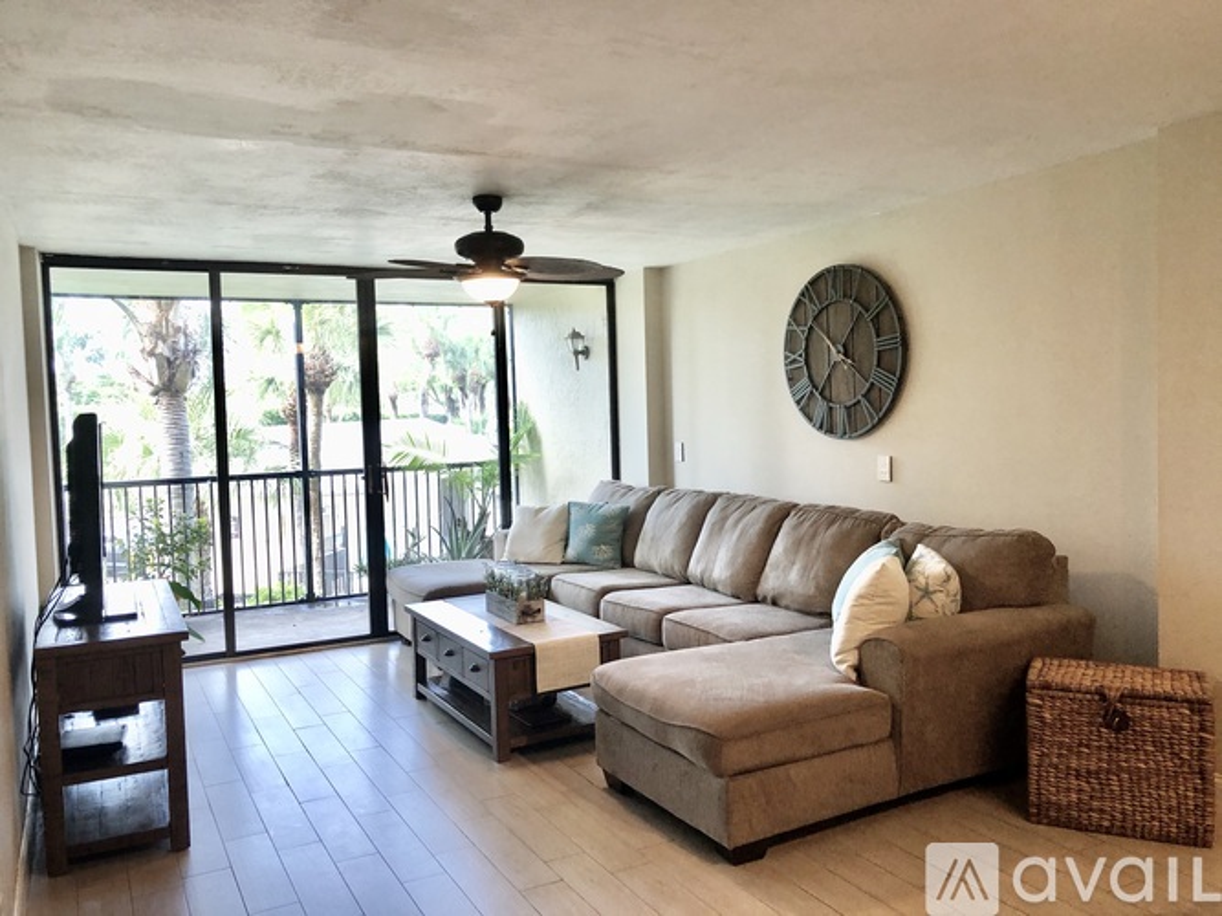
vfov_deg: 49.7
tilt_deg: -2.0
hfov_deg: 63.5
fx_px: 988
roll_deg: +0.4
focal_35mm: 28
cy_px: 458
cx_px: 611
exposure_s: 1/30
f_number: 1.8
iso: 25
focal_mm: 3.99
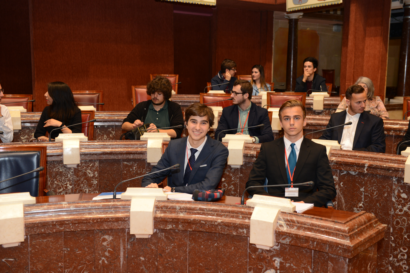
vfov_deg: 30.5
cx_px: 205
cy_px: 136
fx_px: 501
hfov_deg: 44.5
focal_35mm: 44
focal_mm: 44
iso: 800
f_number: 3.5
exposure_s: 1/60
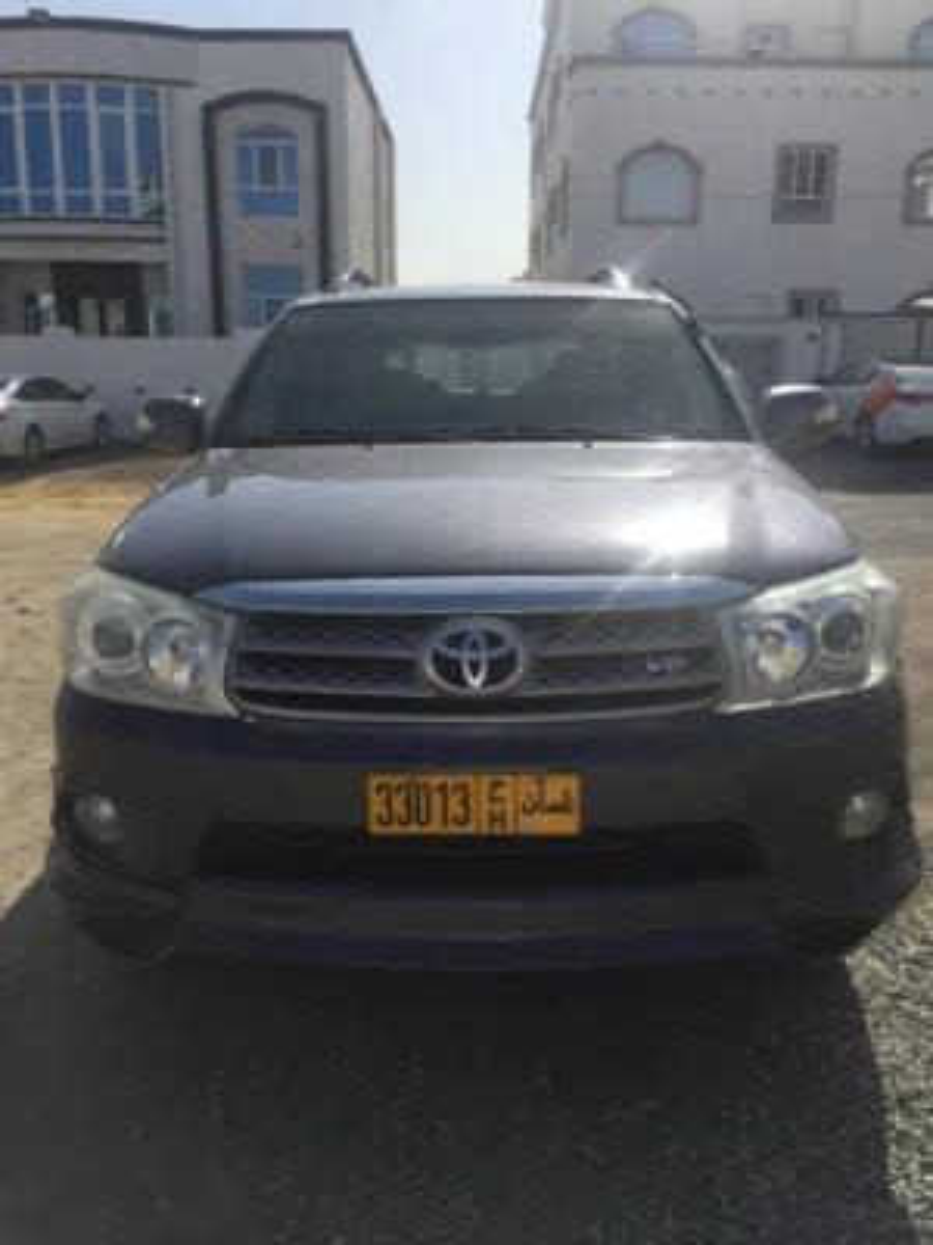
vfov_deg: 61.7
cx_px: 466
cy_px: 622
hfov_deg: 48.2
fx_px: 1042
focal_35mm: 29
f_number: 2.2
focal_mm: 4.15
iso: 32
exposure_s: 1/2825
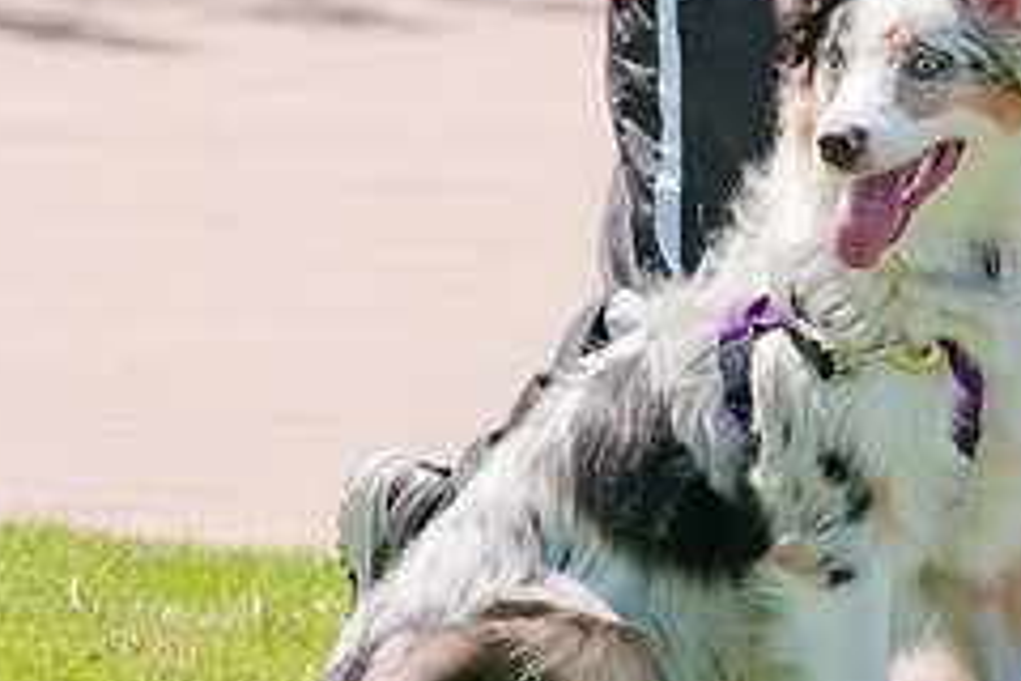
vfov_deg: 1.9
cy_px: 138
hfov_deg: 2.8
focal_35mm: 724
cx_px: 1098
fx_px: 20532
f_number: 5
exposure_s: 1/800
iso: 200
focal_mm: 200
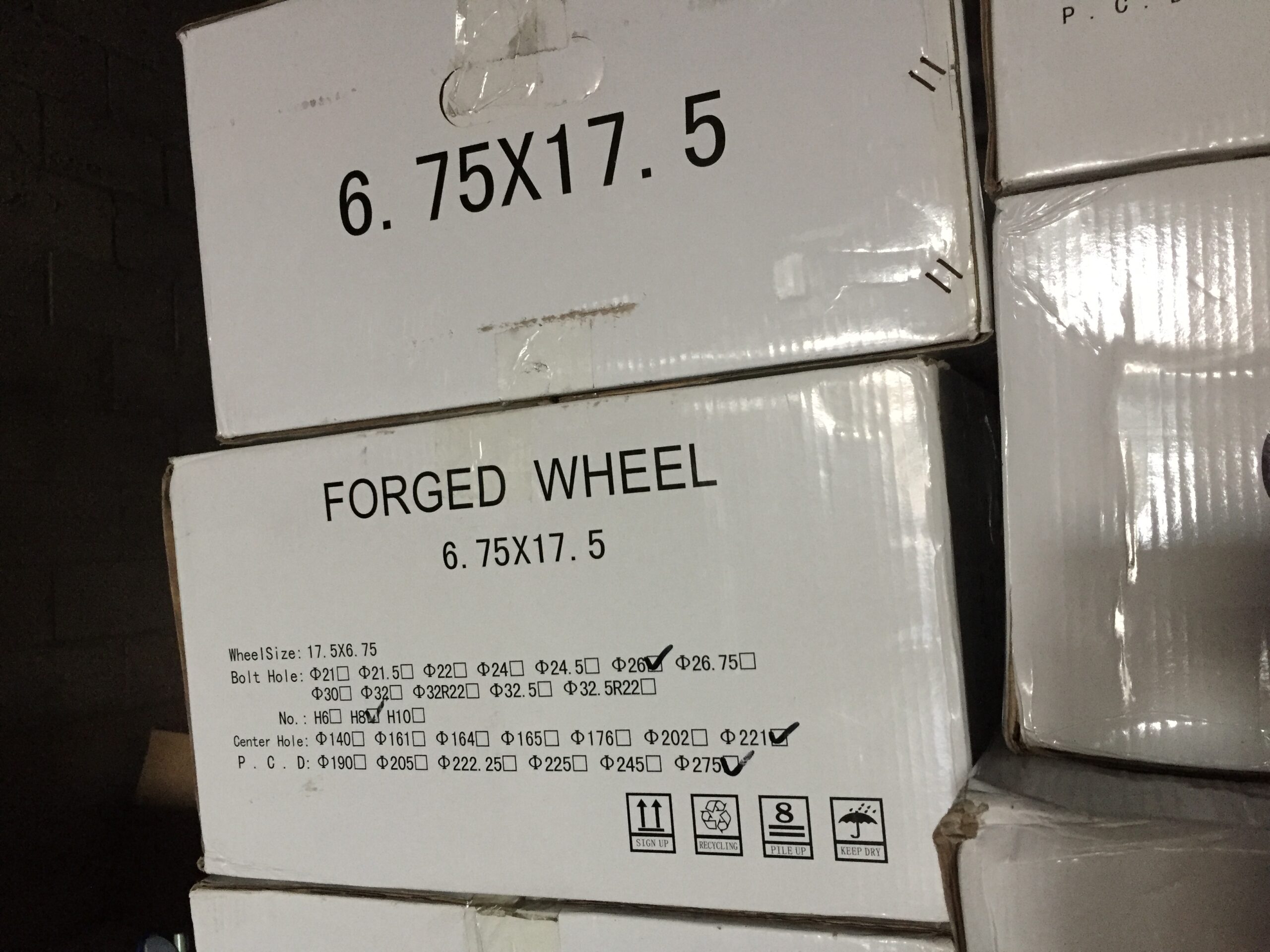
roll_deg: +2.8
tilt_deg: +2.1
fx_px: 1064
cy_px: 476
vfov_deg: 48.2
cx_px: 635
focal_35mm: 29
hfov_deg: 61.7
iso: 250
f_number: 2.2
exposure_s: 1/30
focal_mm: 4.15
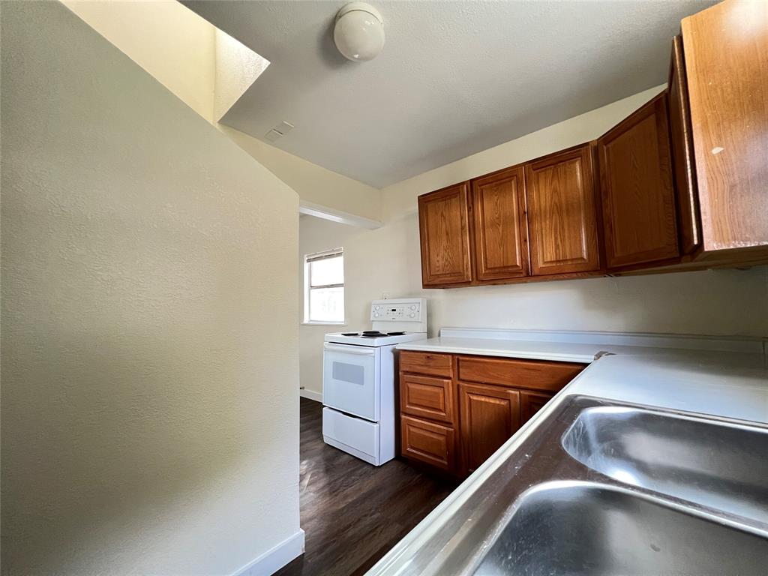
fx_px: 288
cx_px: 384
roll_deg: +2.6
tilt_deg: +4.0
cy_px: 288
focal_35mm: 13
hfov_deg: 106.2
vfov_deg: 89.9
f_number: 1.8
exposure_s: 1/60
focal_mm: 1.57
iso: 400
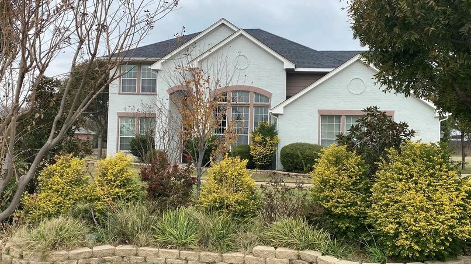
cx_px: 248
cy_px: 124
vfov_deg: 32.8
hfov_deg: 55.3
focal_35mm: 36
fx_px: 450
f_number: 1.8
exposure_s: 1/1754
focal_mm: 4.25
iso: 32
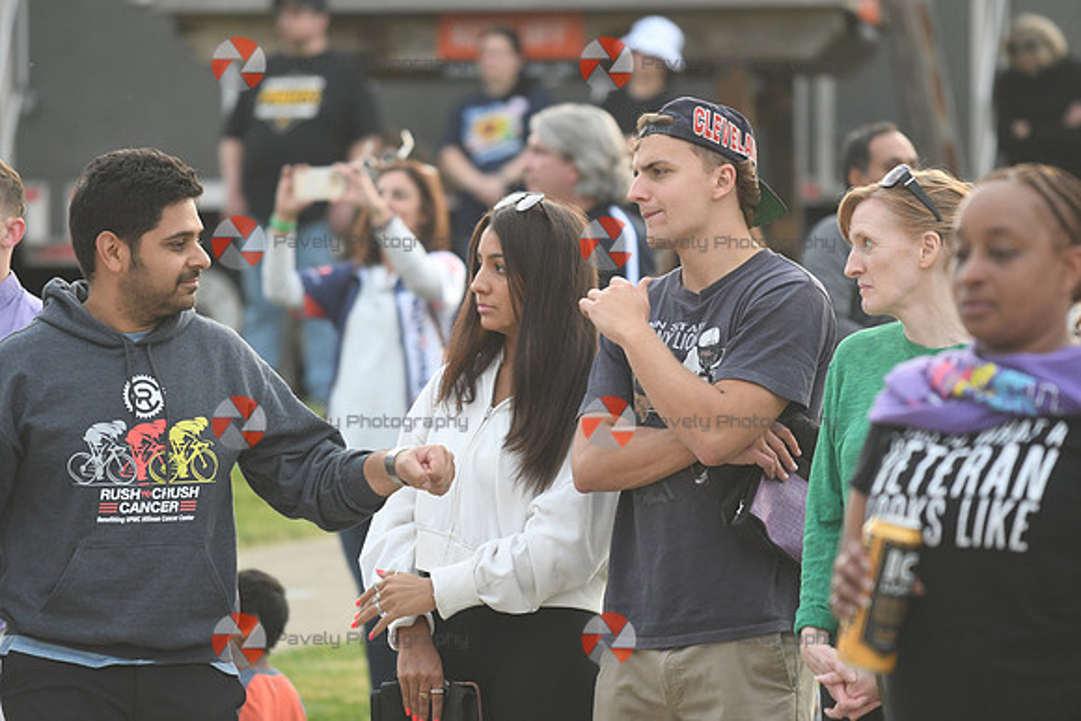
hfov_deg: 6.9
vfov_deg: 4.6
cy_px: 360
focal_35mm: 300
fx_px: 9010
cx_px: 540
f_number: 4
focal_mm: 200
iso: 1000
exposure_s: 1/320
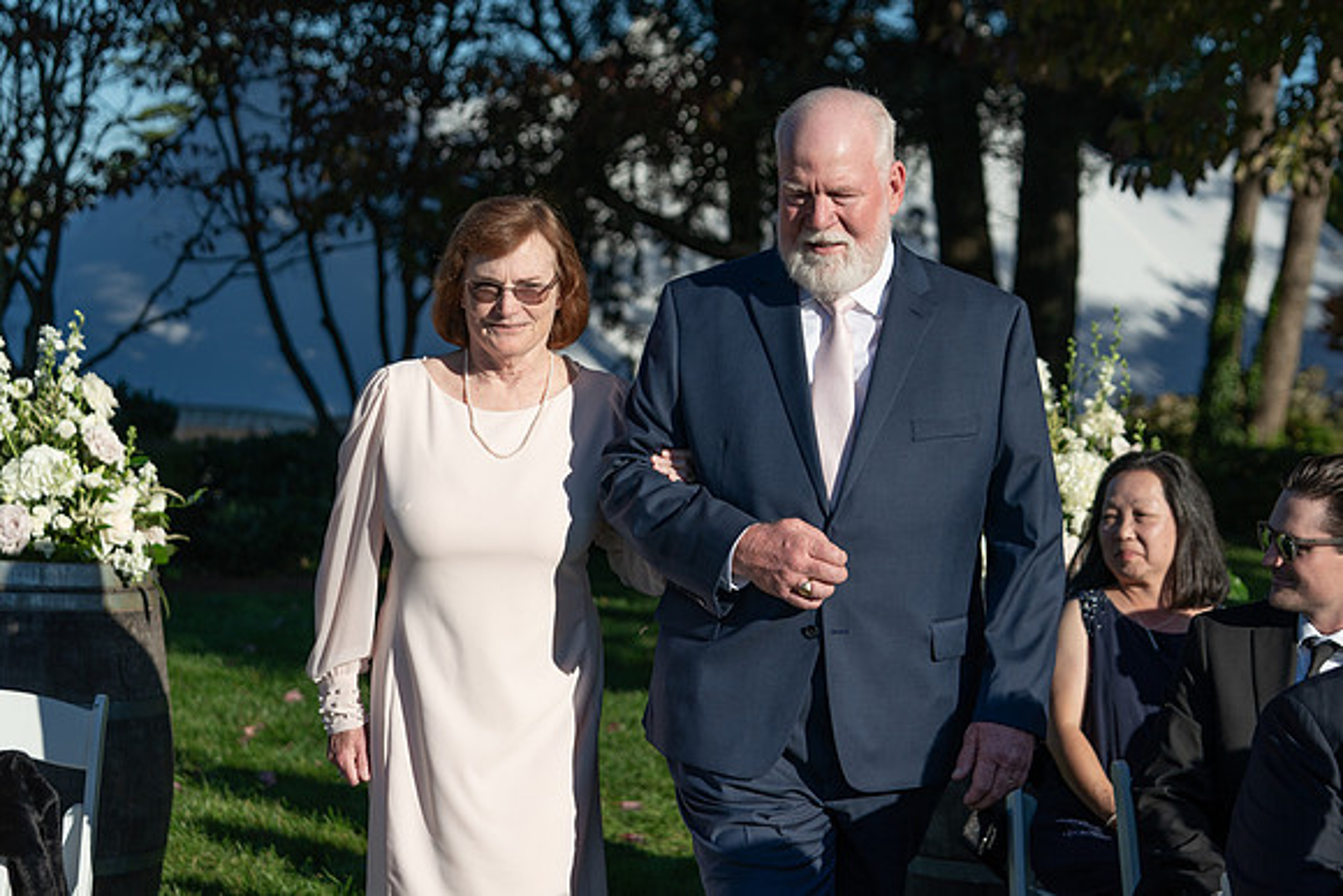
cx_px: 704
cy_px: 454
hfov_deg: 26.8
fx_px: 2818
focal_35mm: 76
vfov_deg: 18.1
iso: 100
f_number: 4
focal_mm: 70
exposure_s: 1/1250
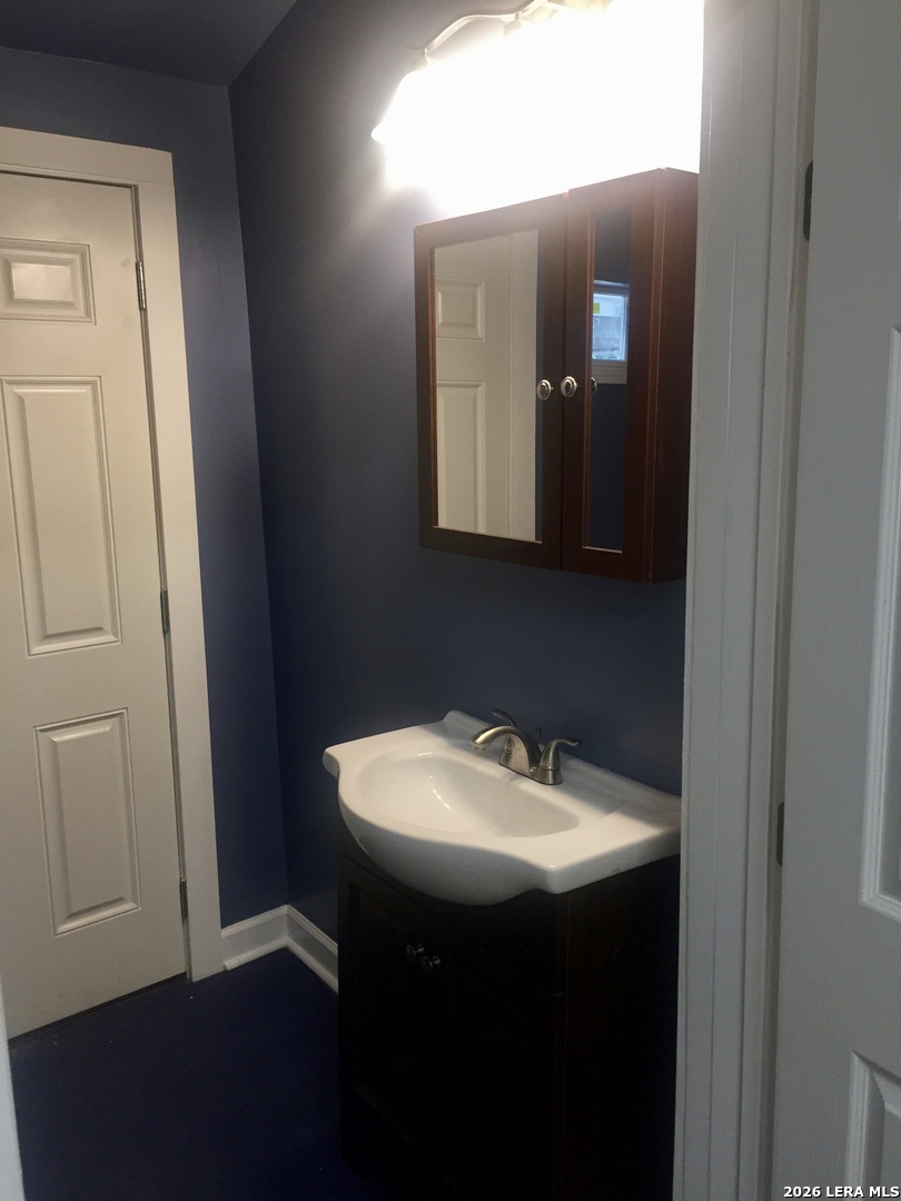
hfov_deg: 48.2
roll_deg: -0.7
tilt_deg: -10.7
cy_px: 600
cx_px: 450
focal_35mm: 29
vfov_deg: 61.7
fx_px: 1006
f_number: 2.2
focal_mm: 4.15
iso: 50
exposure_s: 1/30
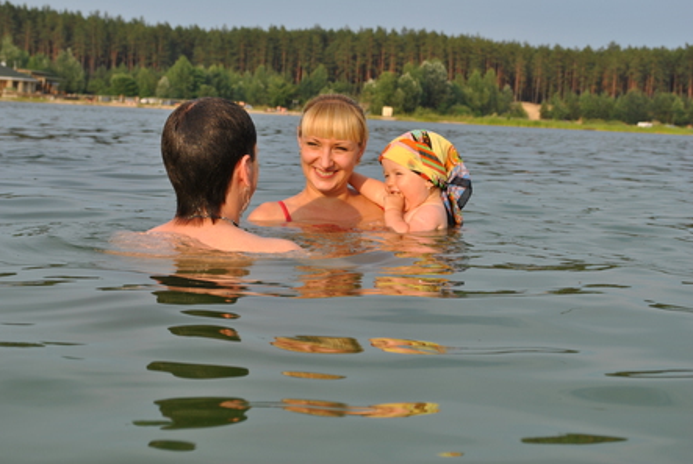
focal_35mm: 69
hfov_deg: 29.4
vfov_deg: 19.9
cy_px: 230
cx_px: 343
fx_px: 1321
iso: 100
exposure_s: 1/250
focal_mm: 45
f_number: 8
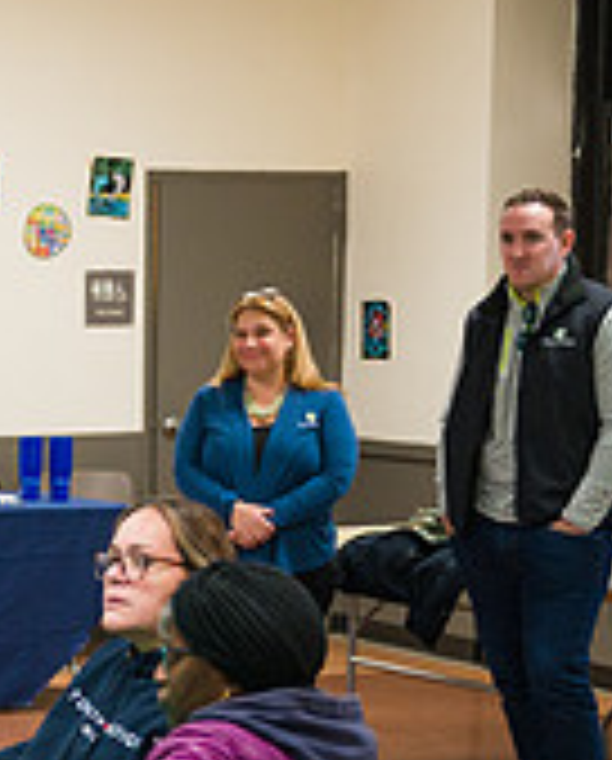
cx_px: -518
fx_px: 2752
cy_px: 477
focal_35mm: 122
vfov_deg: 15.7
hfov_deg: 11.7
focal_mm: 38
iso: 1600
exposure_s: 1/200
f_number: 3.2
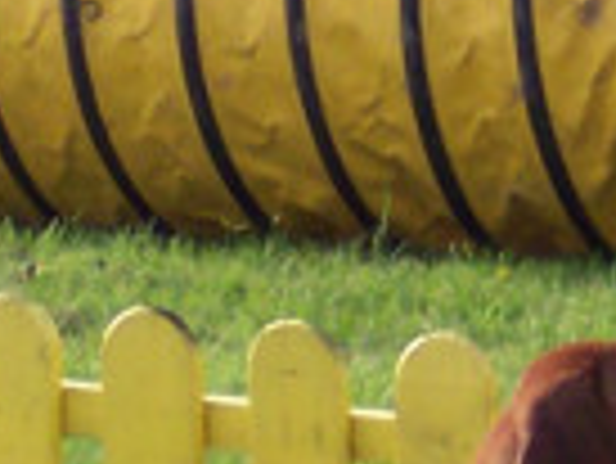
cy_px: 423
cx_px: 441
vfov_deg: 5.7
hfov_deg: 7.6
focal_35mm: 259
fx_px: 4613
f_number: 4.1
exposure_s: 1/350
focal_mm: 18.7
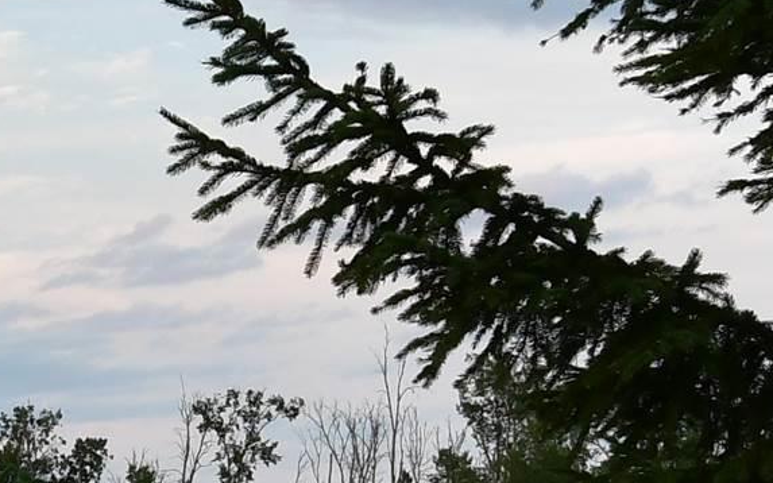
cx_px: -490
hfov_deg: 12.0
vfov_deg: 7.9
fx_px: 3455
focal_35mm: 164
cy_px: 569
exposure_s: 1/60
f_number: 8
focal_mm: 20
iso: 400
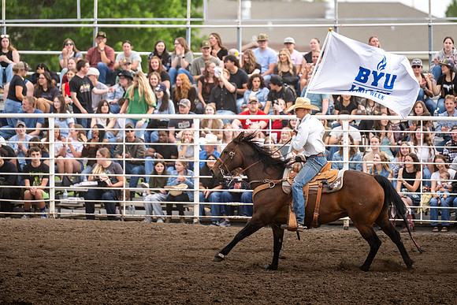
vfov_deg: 5.3
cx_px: 275
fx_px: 3301
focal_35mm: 260
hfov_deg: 7.9
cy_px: 107
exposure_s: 1/6400
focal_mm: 200
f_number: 2.8
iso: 1250
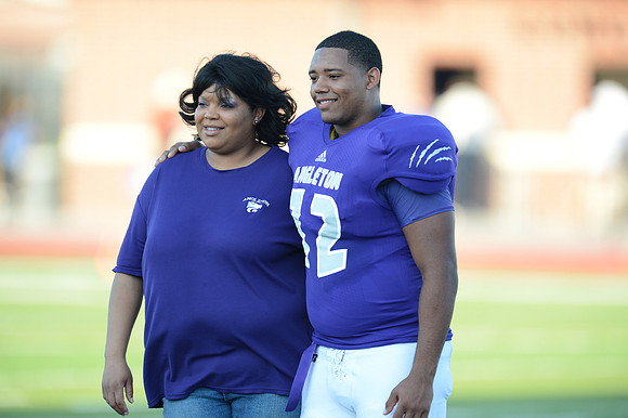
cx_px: 314
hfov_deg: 3.8
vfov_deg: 2.5
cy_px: 209
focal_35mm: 550
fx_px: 9589
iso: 800
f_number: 4
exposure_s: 1/800
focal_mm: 550
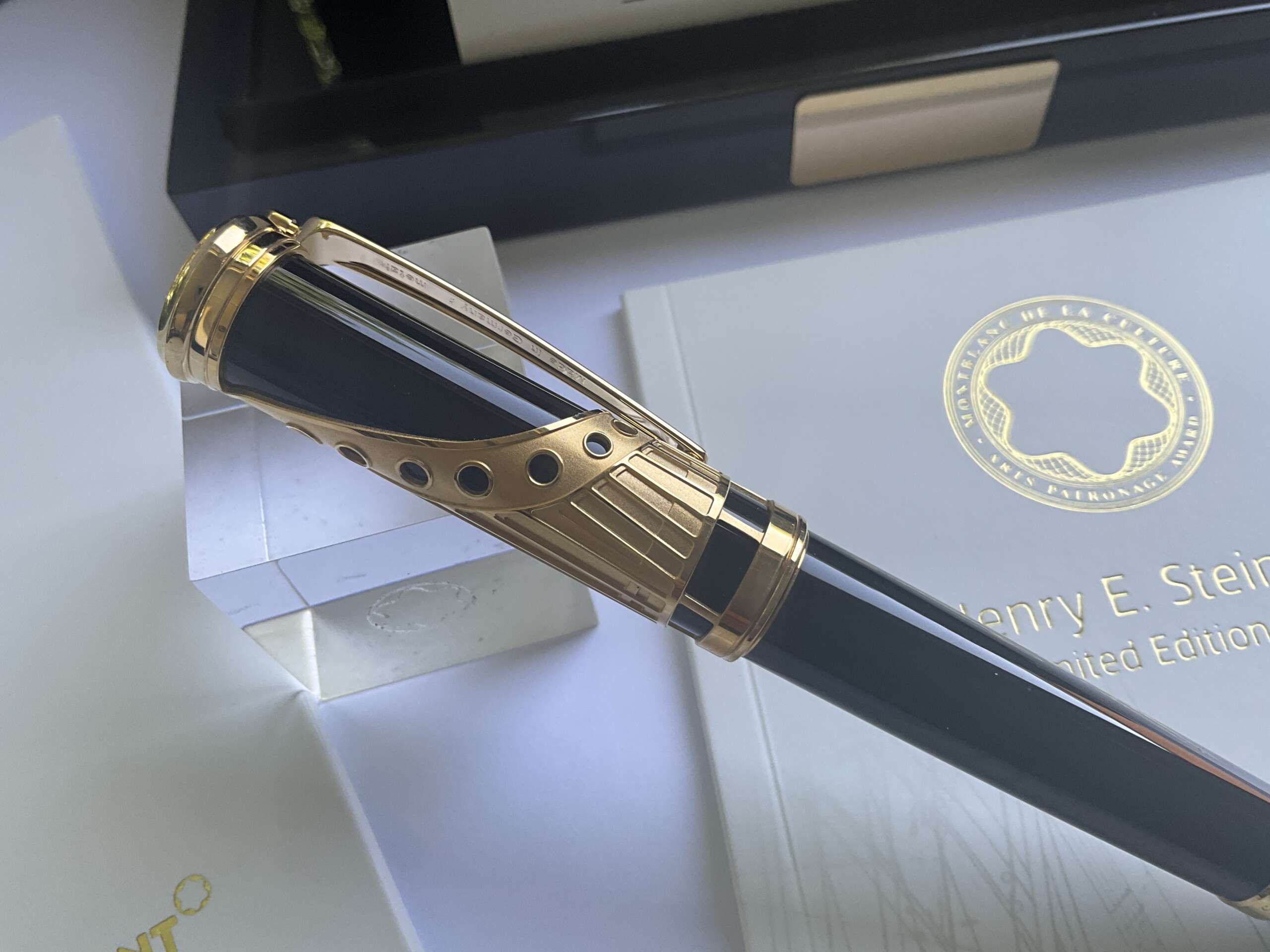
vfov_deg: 48.2
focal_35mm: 29
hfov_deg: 61.7
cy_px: 476
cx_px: 635
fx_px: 1064
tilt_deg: -60.5
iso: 40
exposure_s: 1/122
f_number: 1.8
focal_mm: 3
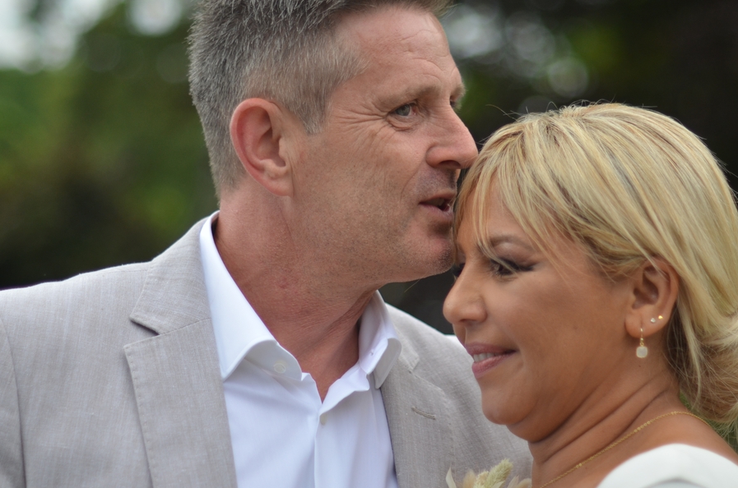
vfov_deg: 12.7
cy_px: 210
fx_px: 2189
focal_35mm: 107
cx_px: 400
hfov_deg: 19.1
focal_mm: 50
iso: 200
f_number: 1.4
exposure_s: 1/1000
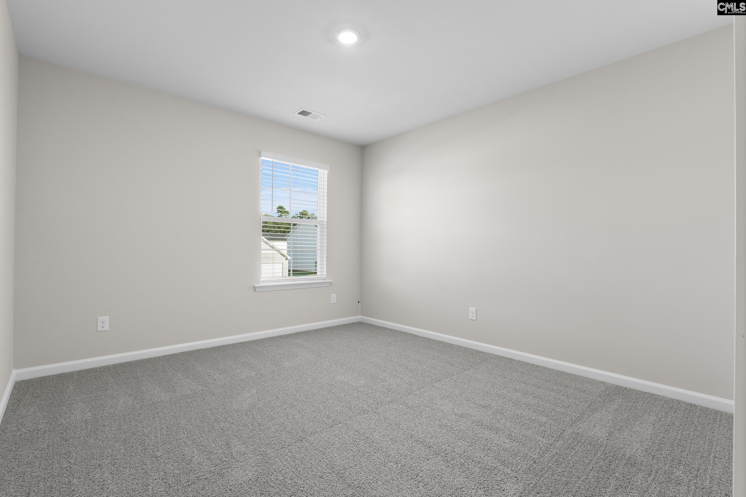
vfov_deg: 72.1
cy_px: 248
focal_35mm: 16
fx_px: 342
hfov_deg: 95.0
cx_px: 373
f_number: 6.3
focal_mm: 11
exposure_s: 1/5
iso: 200
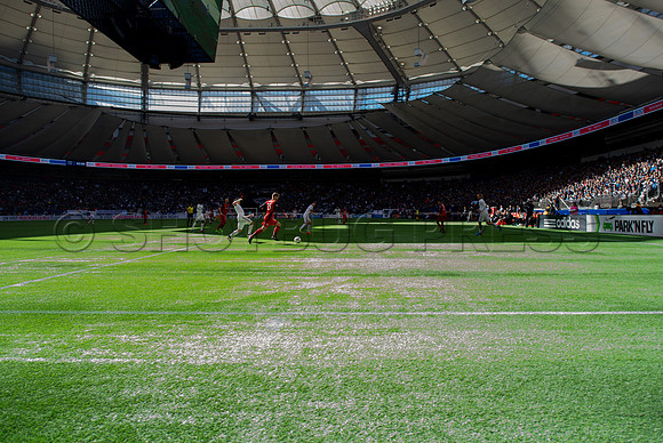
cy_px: 221
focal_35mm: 24
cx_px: 333
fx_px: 451
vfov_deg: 52.4
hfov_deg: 72.6
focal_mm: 24
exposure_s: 1/250
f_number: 4
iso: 250
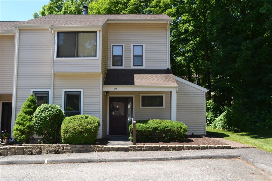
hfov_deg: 57.2
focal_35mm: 33
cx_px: 136
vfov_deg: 40.0
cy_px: 90
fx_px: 249
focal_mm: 22
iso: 200
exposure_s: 1/200
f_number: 7.1
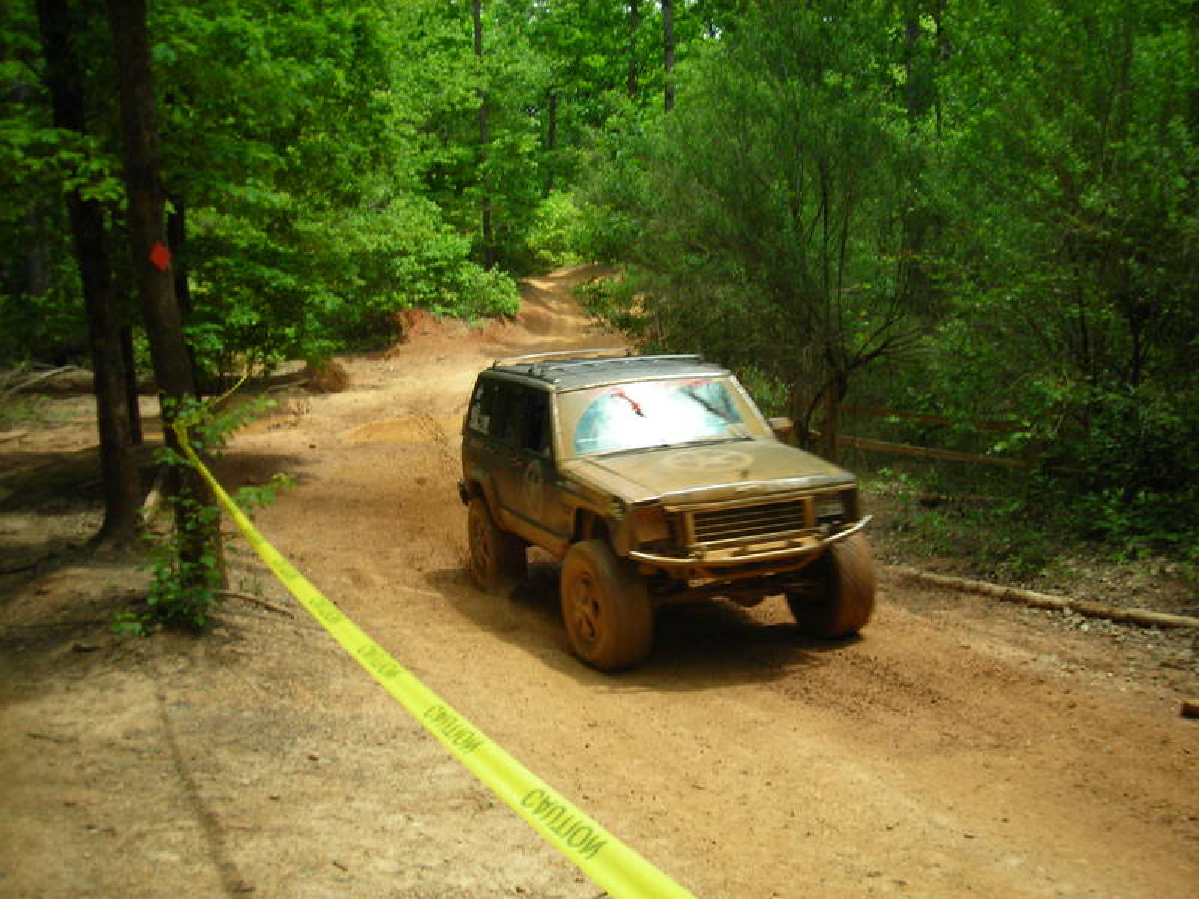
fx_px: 1316
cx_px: 600
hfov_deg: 49.0
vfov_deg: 37.7
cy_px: 450
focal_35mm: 38
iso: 86
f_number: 6.4
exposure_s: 1/125
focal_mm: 6.3
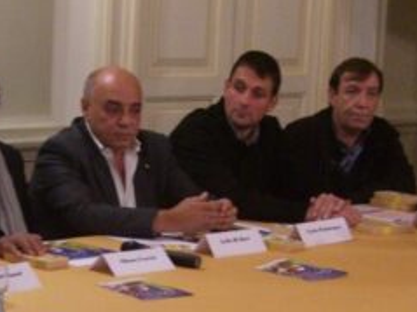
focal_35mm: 119
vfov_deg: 12.3
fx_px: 1433
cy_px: 328
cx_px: 94
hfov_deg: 16.5
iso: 160
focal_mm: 6
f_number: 2.7
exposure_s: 1/8
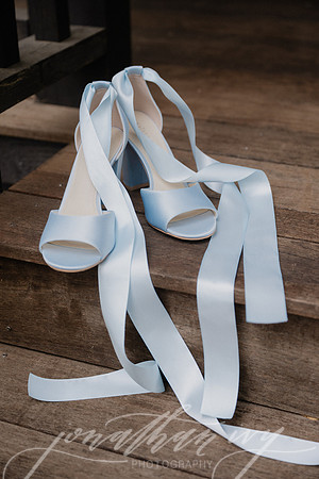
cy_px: 240
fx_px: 771
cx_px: 160
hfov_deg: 23.4
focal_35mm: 58
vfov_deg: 34.5
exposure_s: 1/500
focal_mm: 58
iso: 250
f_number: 3.5
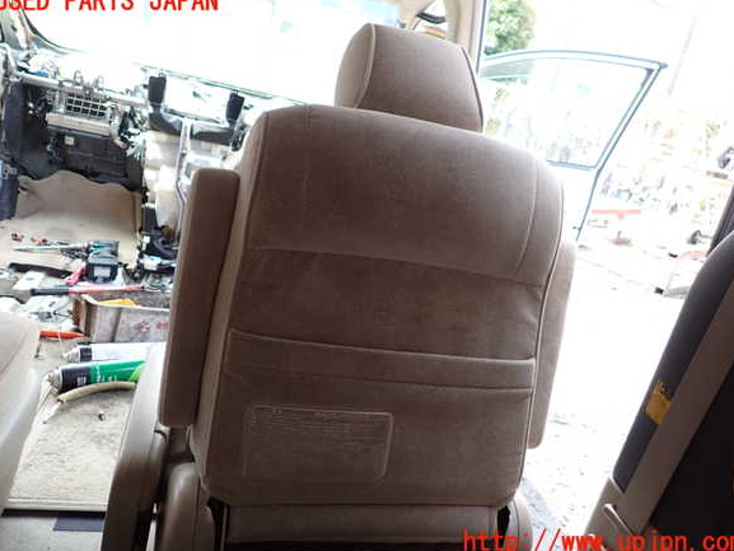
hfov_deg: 67.3
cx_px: 369
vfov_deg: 53.1
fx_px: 551
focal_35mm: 26
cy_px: 272
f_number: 2
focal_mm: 4.5
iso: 100
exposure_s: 1/100
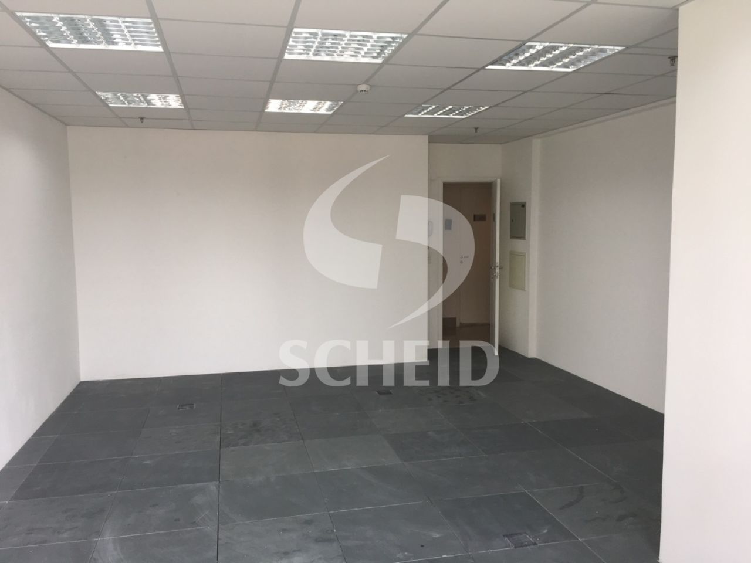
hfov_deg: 61.7
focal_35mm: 29
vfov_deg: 48.2
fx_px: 629
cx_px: 376
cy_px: 282
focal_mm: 4.15
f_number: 2.2
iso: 40
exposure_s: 1/120
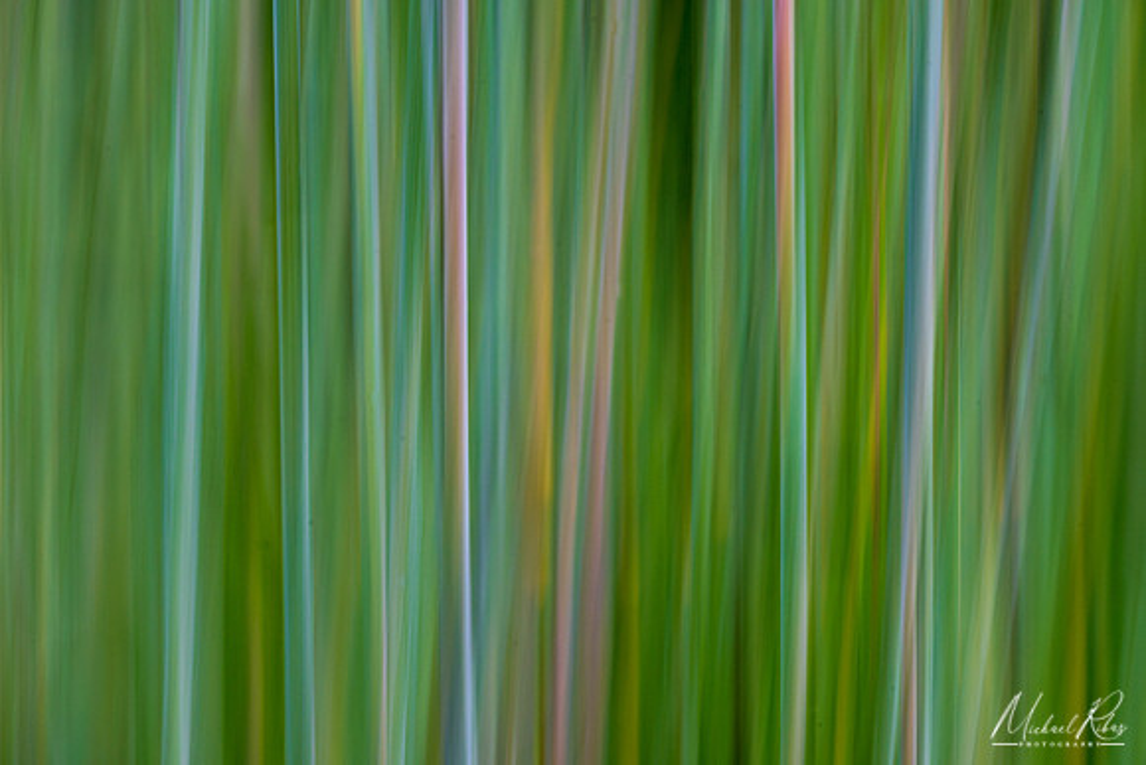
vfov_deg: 5.2
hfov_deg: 7.8
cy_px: 382
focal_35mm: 262
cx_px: 573
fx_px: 8358
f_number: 22
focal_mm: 175
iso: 100
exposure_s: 1/2
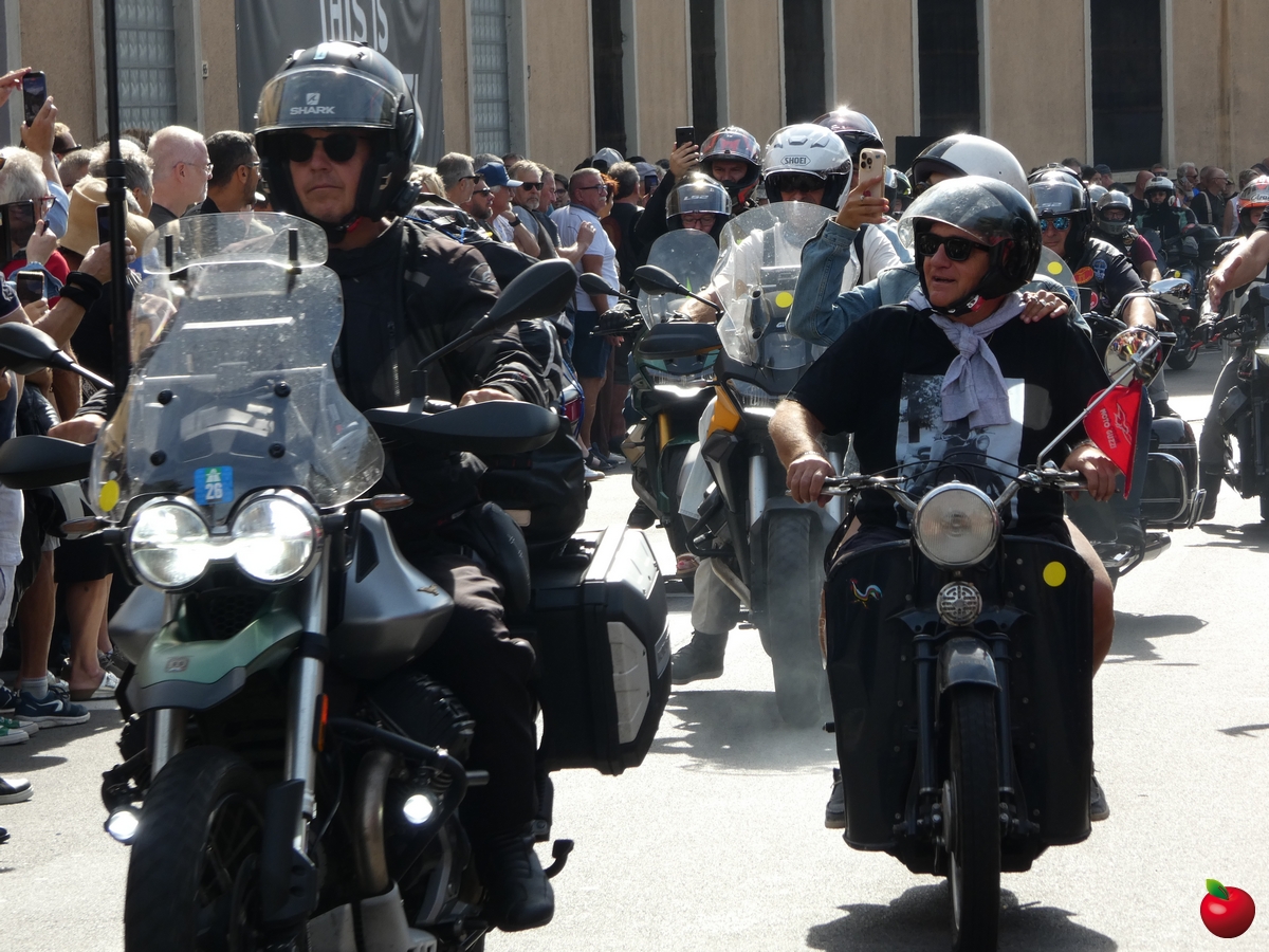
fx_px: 5646
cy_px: 476
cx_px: 634
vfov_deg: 9.6
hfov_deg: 12.8
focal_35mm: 154
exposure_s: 1/200
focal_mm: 27.5
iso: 80
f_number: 5.4
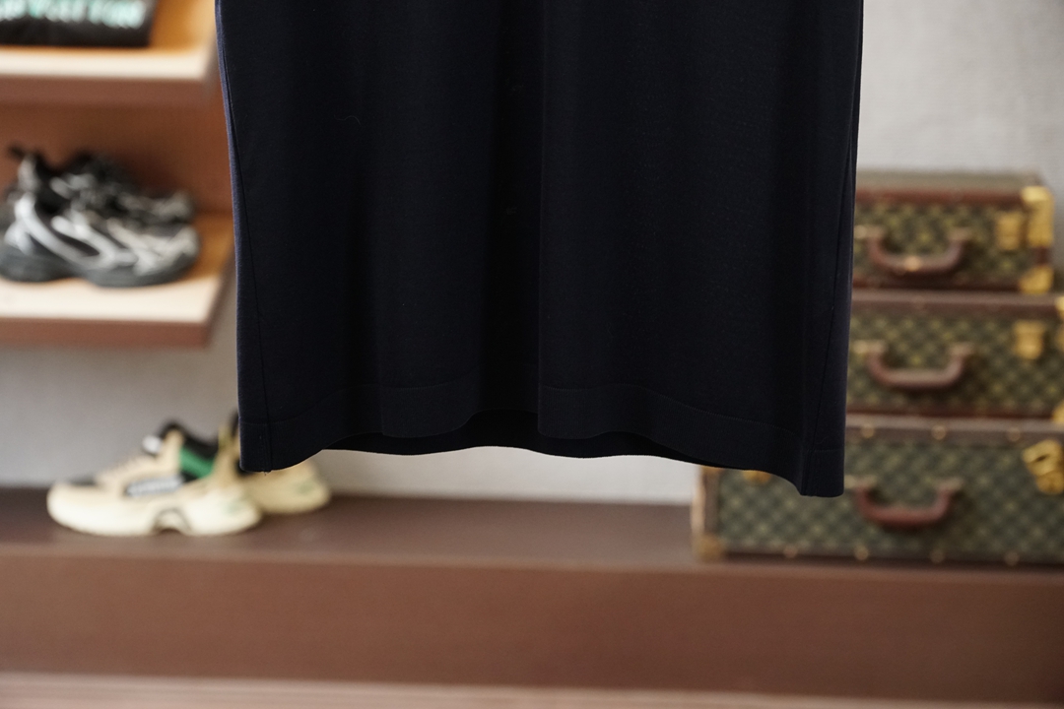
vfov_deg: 13.4
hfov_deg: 20.0
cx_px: 532
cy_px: 354
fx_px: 3014
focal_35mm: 102
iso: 1600
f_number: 4
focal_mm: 68
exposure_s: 1/125
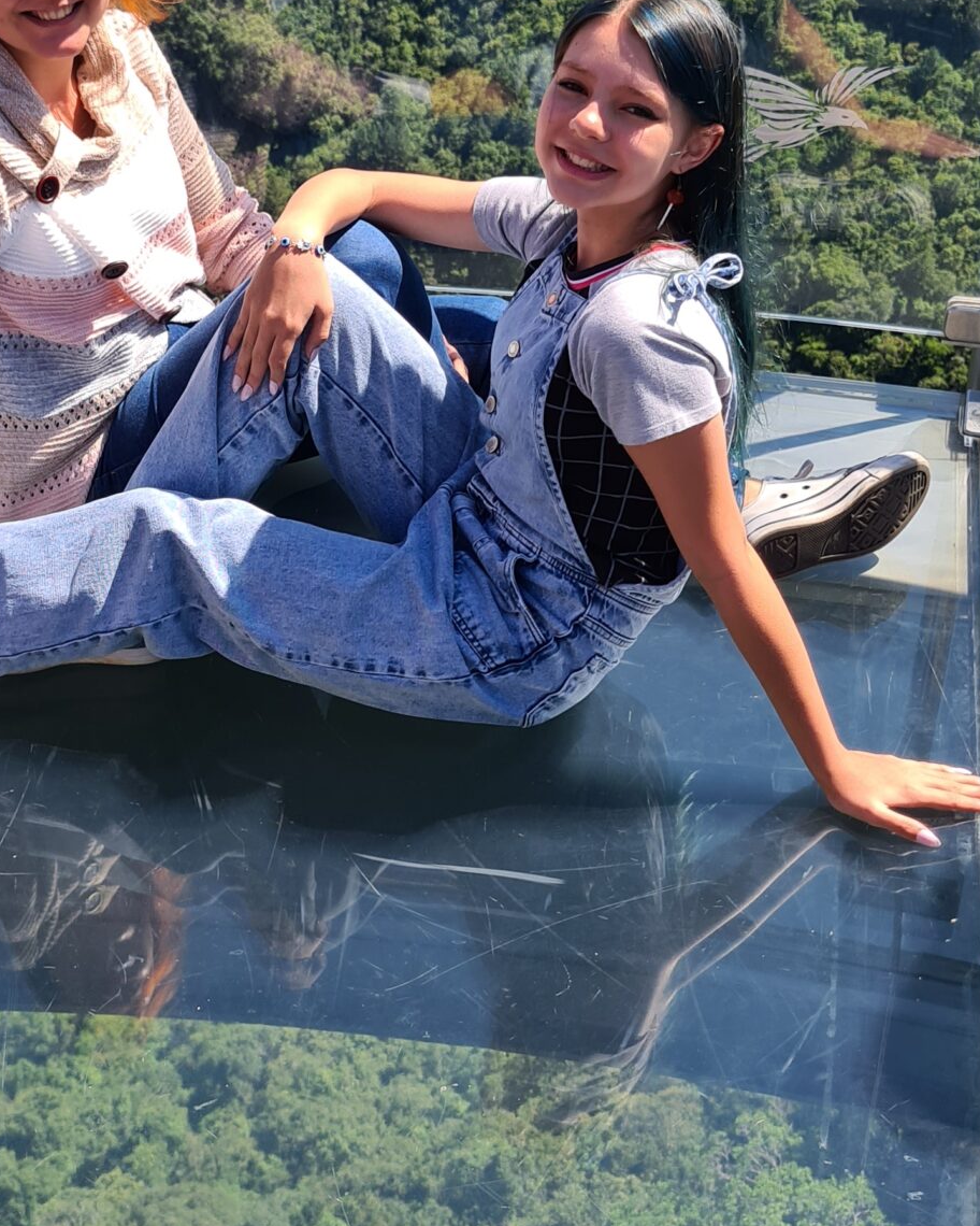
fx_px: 2067
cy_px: 403
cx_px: 285
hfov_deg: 26.4
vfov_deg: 32.7
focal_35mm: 57
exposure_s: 1/1728
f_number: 1.8
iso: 50
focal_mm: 5.4
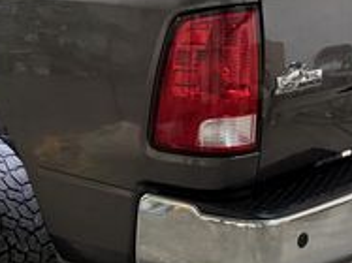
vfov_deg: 17.4
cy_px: -21
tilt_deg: -4.2
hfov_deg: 23.0
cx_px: 9
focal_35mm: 82
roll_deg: +1.2
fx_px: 833
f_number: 1.78
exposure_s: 1/60
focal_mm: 6.76
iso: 400
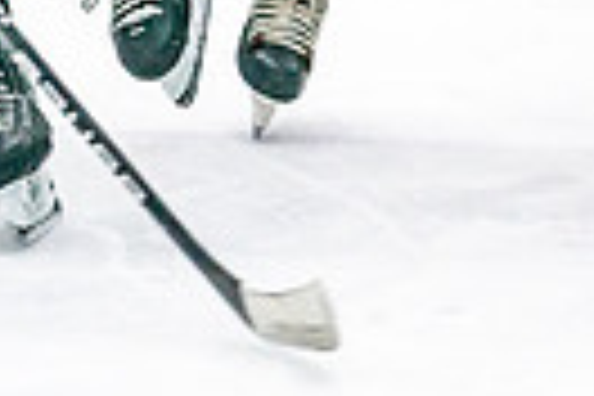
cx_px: 663
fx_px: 7193
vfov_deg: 3.1
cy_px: -539
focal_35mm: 436
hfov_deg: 4.7
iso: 3200
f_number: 2.8
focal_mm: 86
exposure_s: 1/1250
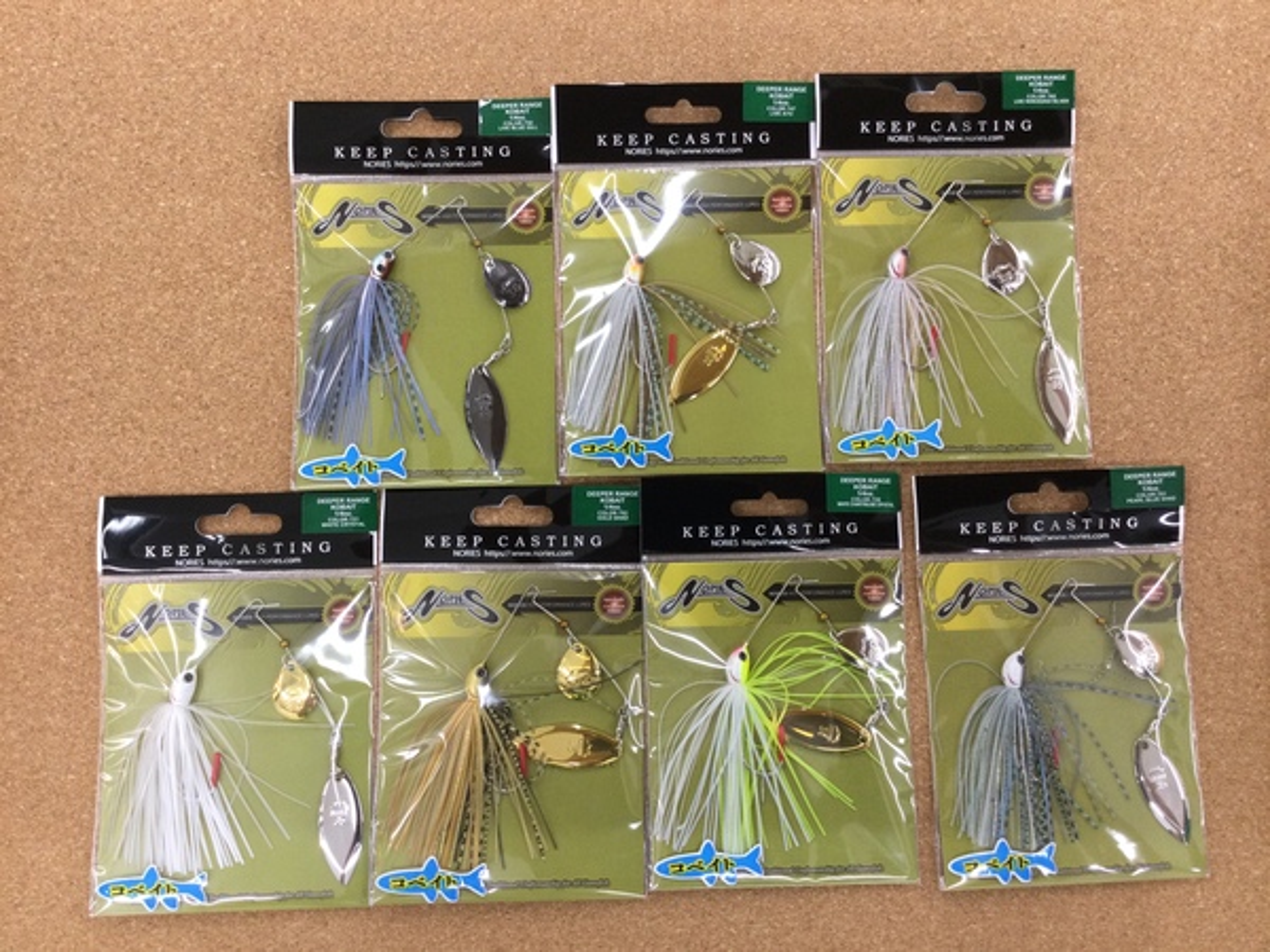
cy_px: 476
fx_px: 1137
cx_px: 635
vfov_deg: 45.4
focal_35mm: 31
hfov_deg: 58.4
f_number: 2.4
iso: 64
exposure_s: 1/30
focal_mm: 3.3
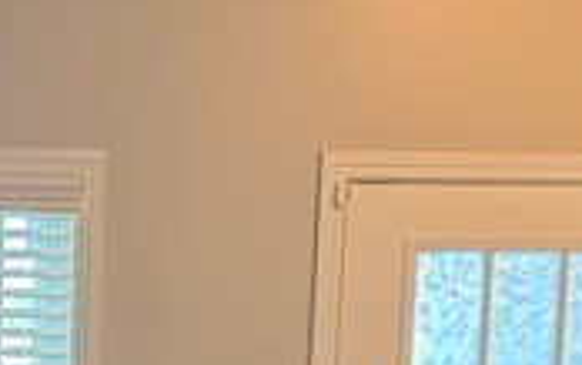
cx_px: -174
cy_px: 944
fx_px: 2381
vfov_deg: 8.0
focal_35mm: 150
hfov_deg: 13.4
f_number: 1.78
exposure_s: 1/120
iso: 250
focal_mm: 6.76
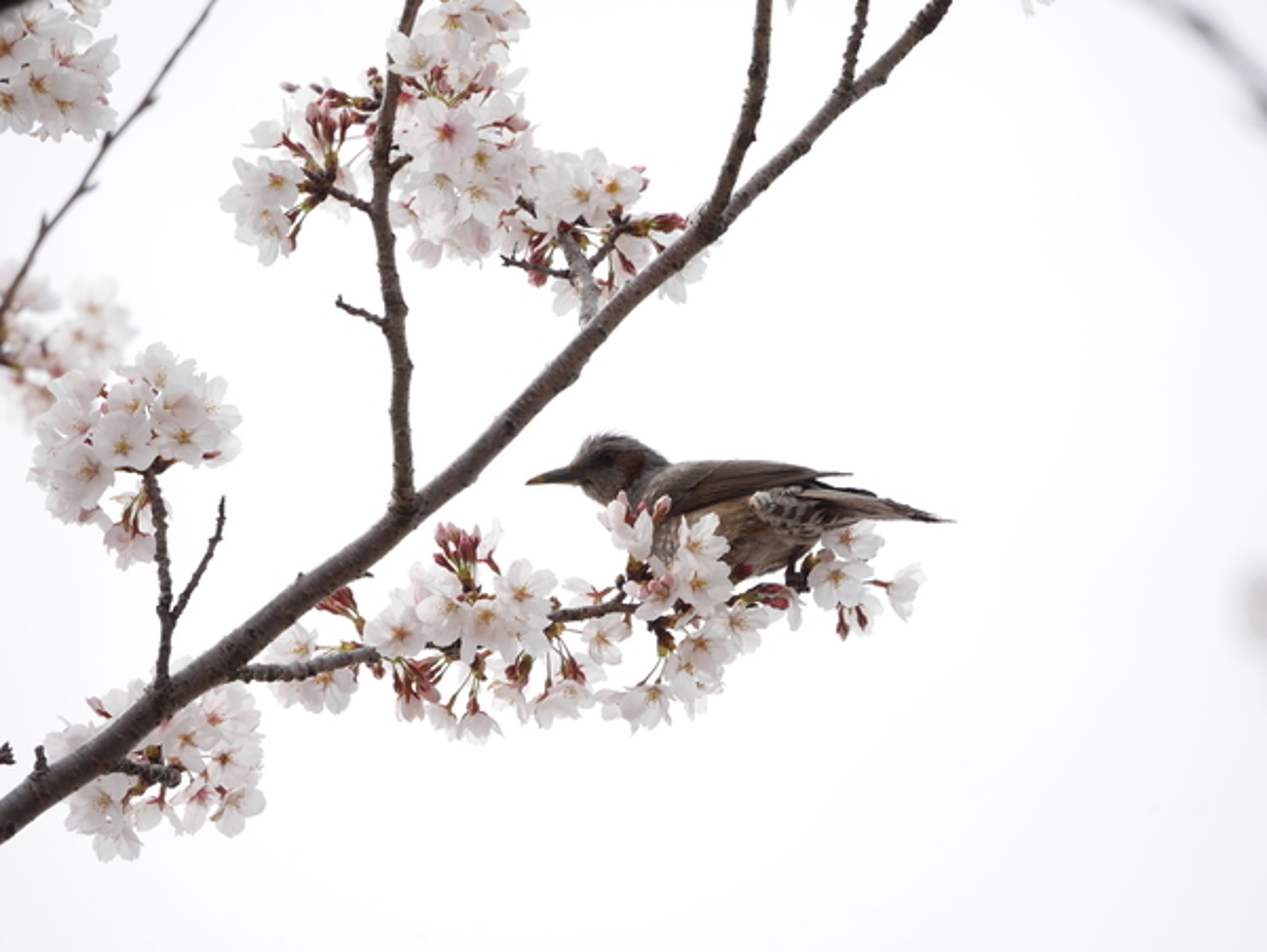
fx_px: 13700
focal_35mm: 374
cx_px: 634
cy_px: 476
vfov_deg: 4.0
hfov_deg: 5.3
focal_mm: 187
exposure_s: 1/640
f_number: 6.3
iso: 200
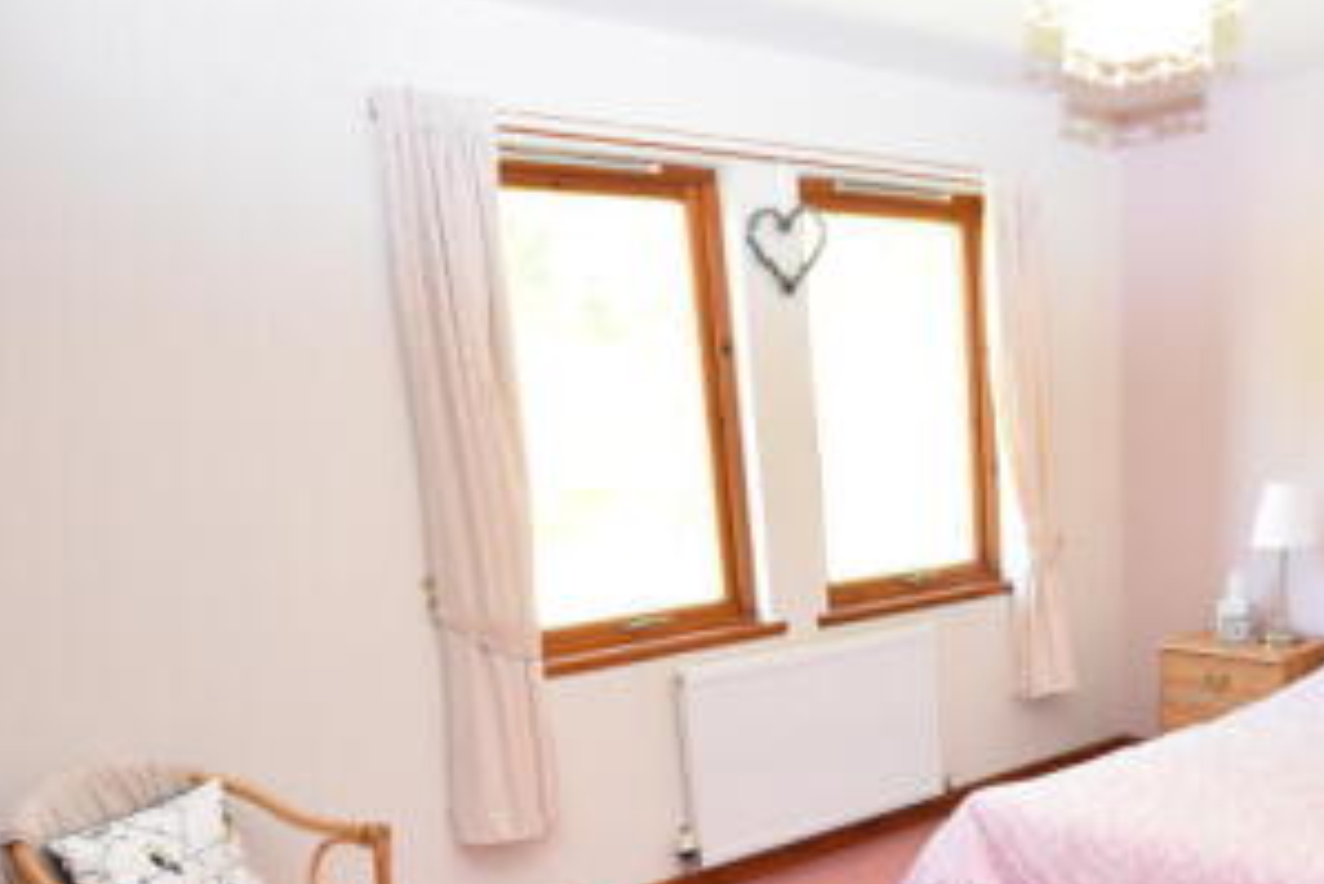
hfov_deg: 55.2
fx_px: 1214
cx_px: 949
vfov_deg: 37.1
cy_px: 820
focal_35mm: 33
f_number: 4.5
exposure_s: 1/80
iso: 800
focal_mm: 10
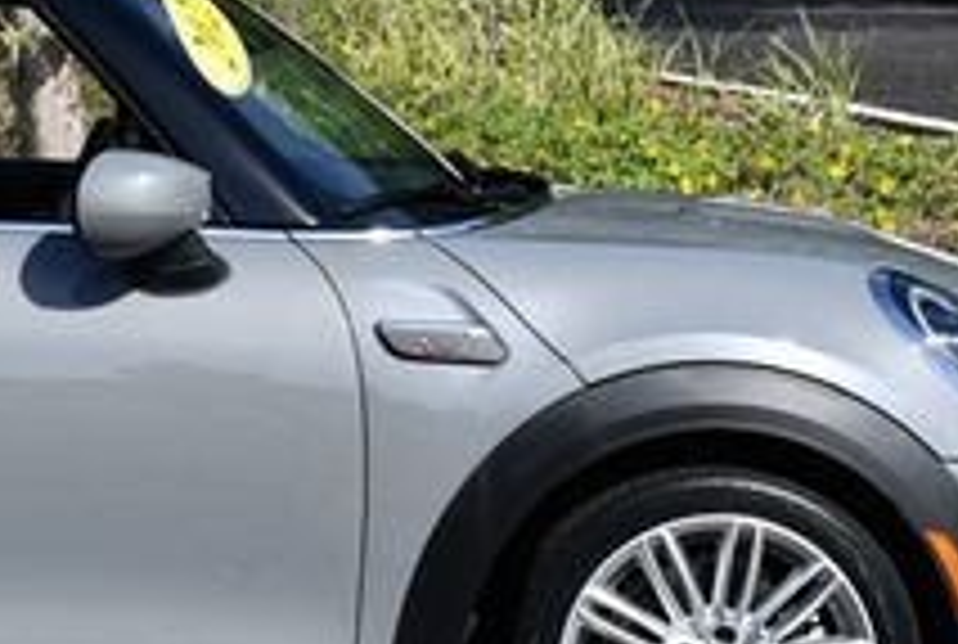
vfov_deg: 7.2
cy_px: 41
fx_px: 5120
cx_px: -112
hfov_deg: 10.6
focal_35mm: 192
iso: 100
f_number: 8
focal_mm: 32
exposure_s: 1/250
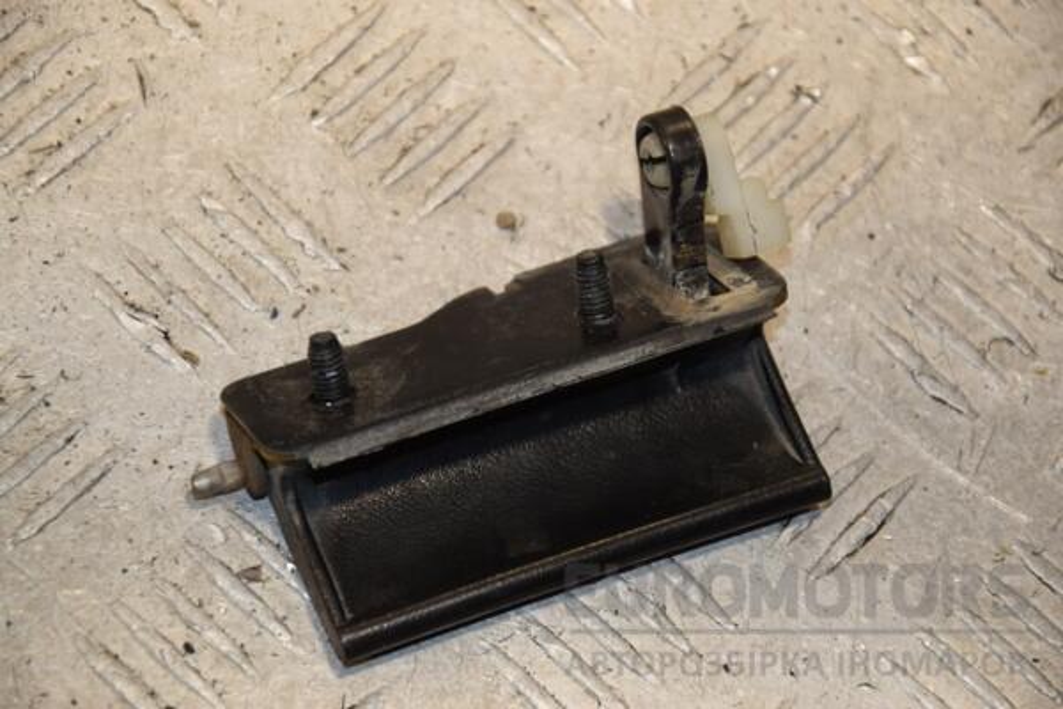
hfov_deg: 13.0
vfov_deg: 8.7
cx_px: 532
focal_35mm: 158
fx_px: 4650
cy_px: 354
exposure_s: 1/200
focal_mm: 105
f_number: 6.3
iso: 800
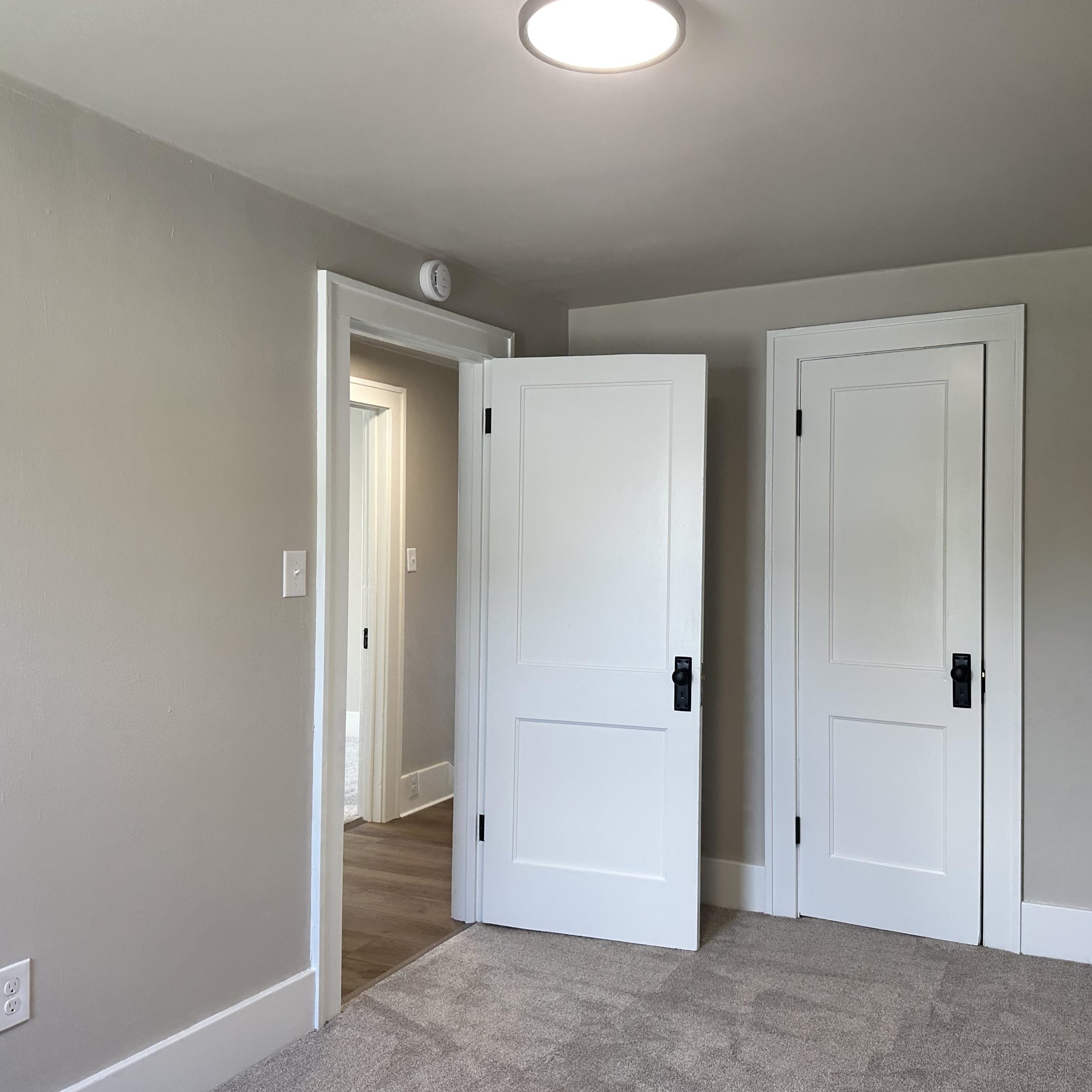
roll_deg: -0.6
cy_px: 553
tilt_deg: +0.1
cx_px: 600
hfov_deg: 55.5
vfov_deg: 55.6
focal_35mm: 29
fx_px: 1035
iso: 125
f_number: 1.78
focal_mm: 6.86
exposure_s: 1/120
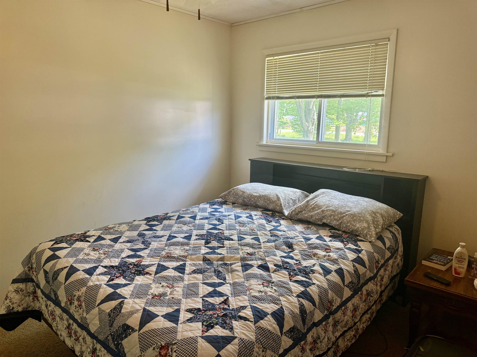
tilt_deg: -9.5
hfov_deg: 71.6
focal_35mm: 24
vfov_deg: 56.8
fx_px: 331
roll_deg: -0.5
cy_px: 178
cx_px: 238
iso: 200
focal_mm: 6.76
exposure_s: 1/120
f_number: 1.78
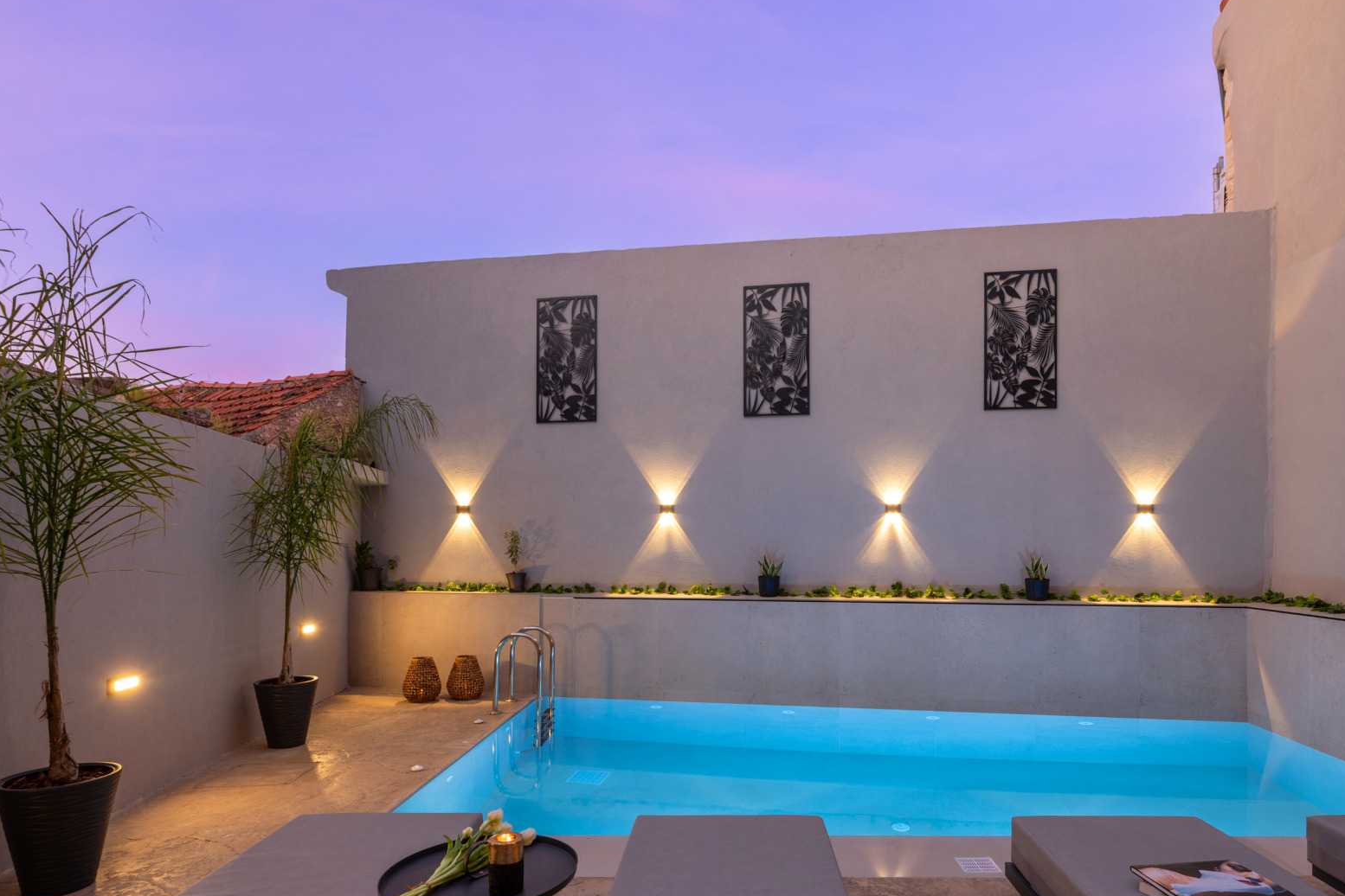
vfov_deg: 58.9
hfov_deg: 81.0
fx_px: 785
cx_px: 732
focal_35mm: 21
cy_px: 543
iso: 100
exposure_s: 1/1.25
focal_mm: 17
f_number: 10
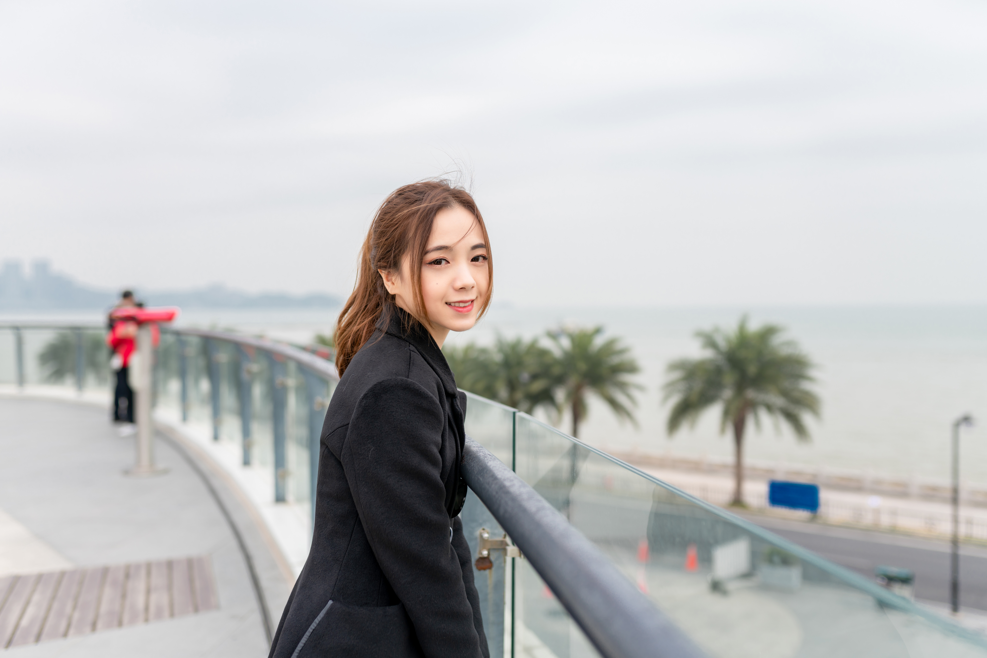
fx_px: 960
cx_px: 494
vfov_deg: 37.9
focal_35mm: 35
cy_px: 329
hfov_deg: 54.4
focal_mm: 35
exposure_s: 1/2000
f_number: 2
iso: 100
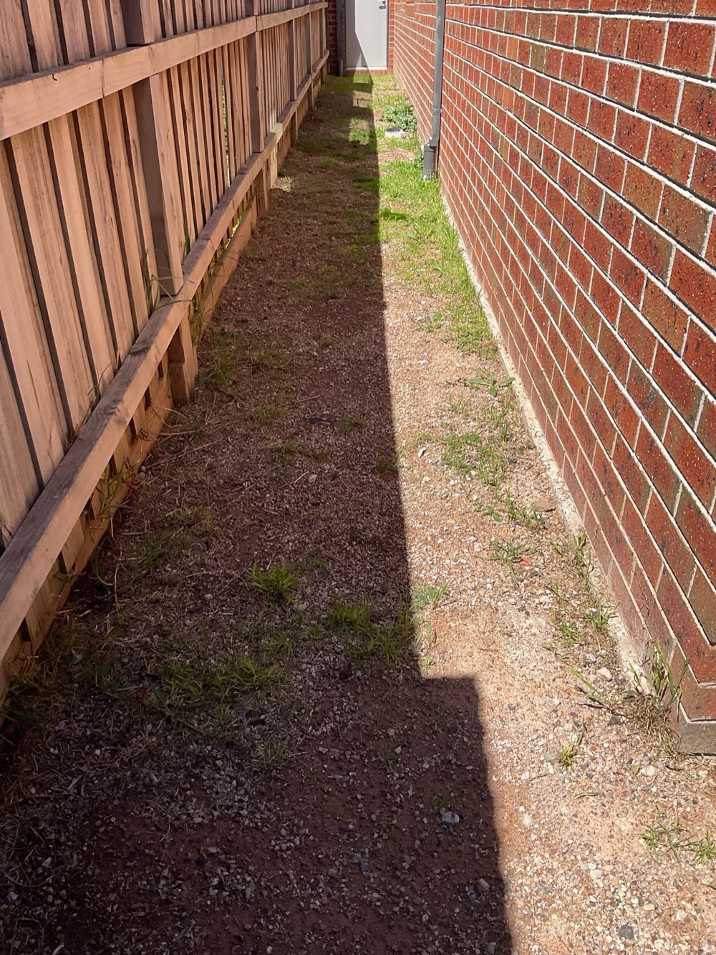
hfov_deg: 48.2
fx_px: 800
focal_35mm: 29
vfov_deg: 61.7
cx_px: 358
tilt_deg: -28.9
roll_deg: +4.4
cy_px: 478
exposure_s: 1/1412
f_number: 1.8
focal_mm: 3
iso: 16
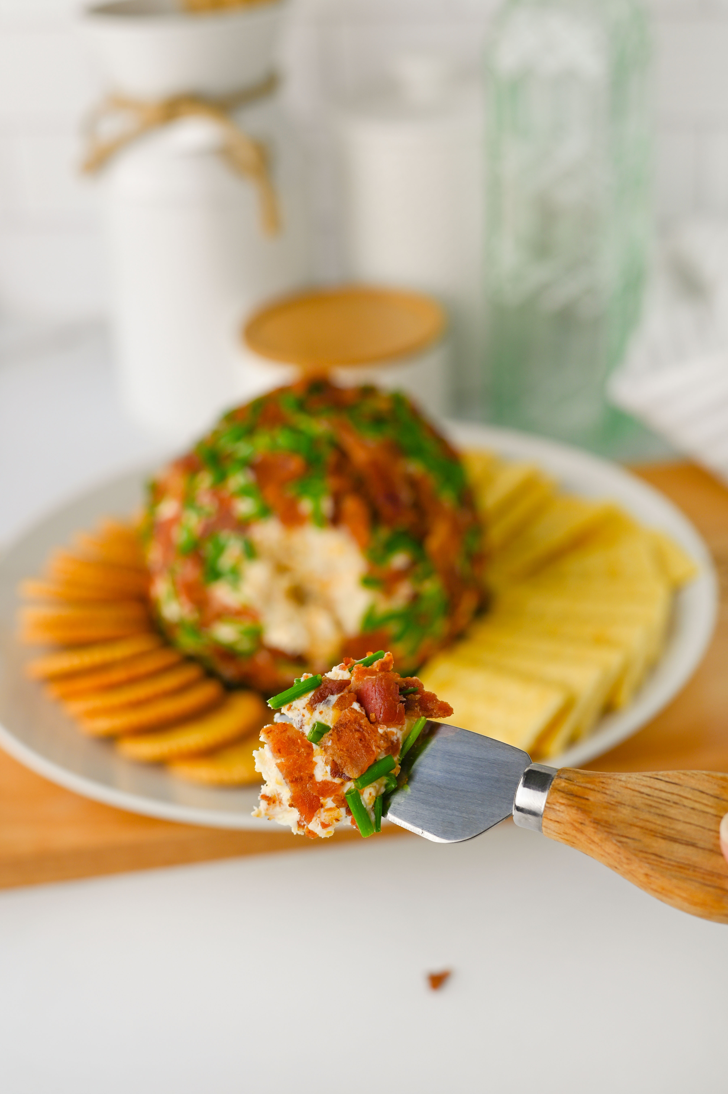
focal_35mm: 50
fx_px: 1519
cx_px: 364
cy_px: 547
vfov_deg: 39.6
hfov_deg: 27.0
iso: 110
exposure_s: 1/80
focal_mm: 50
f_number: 5
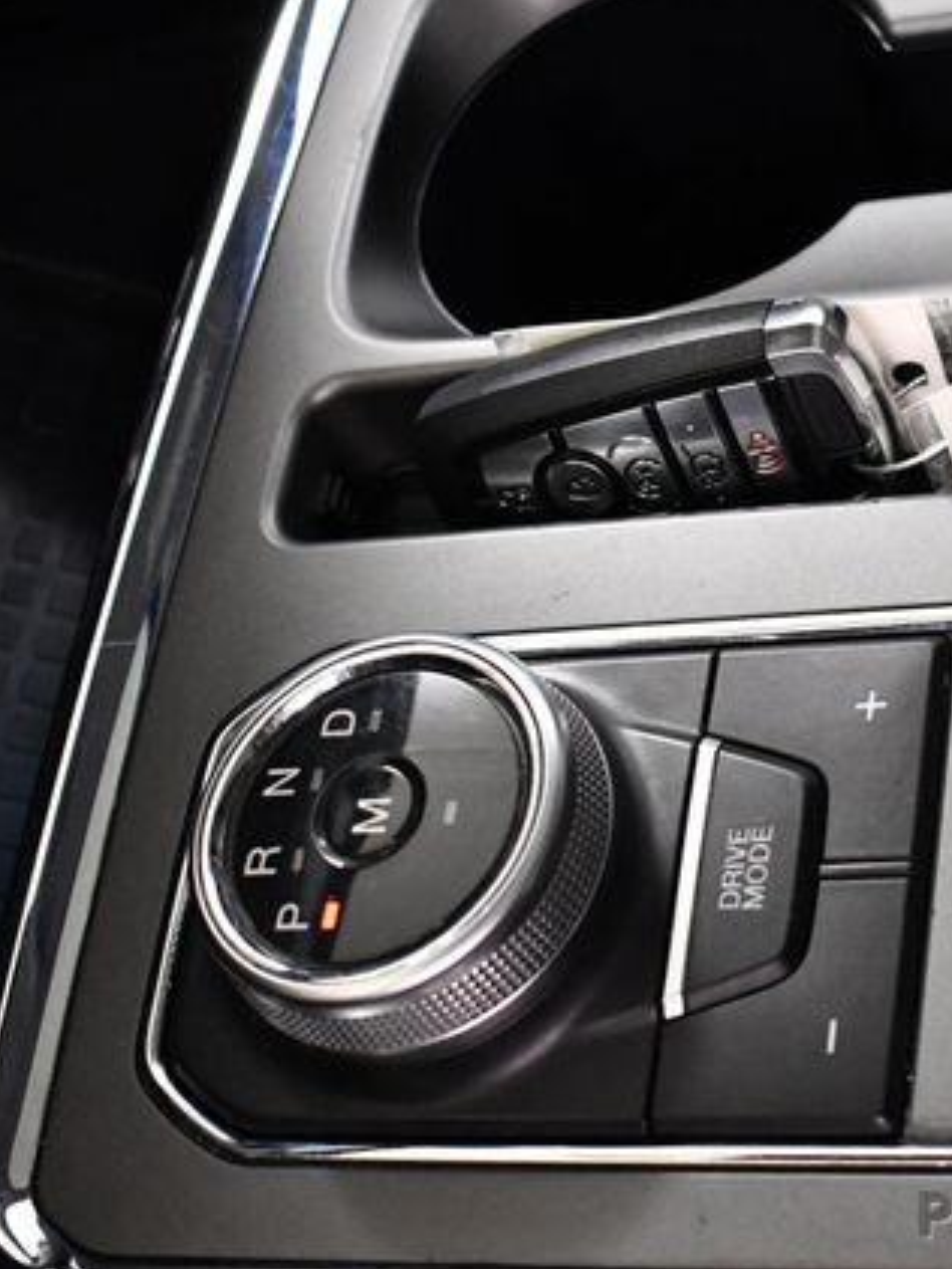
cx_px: 883
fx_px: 2785
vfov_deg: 25.7
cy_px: 630
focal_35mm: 76
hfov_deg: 19.0
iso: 3200
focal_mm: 26
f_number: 4
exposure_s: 1/100
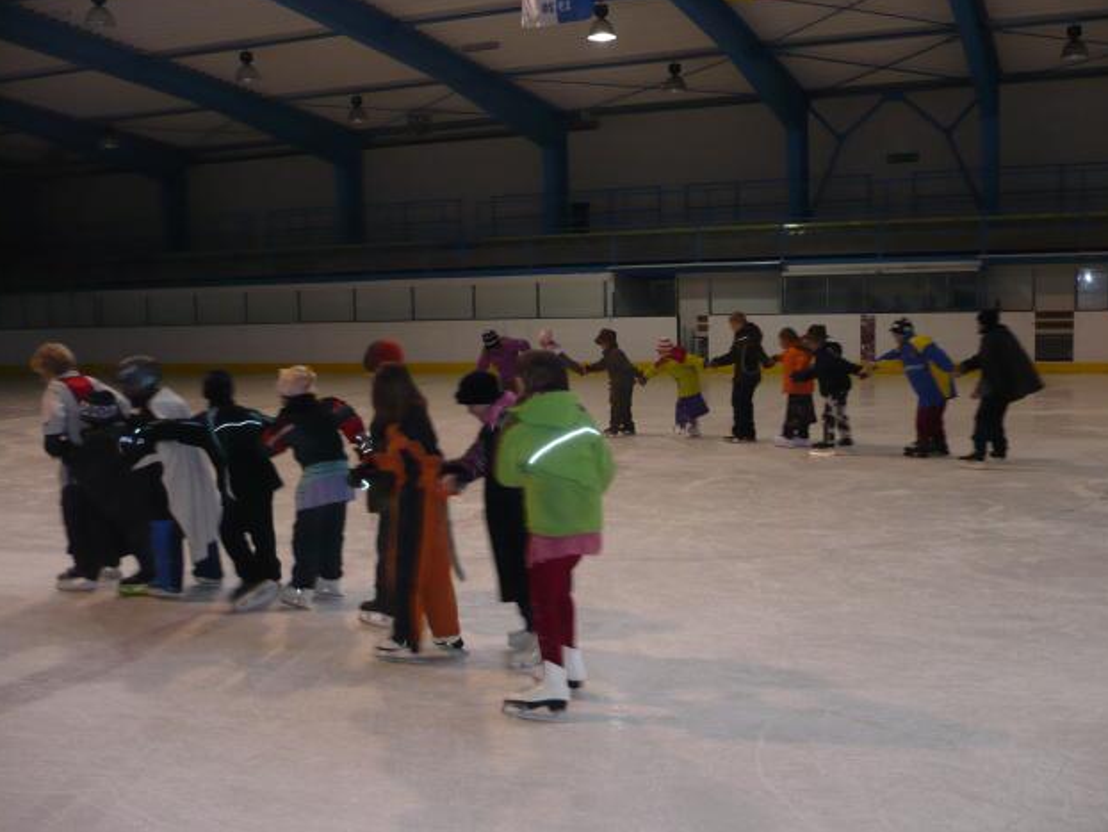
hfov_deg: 51.3
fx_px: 1153
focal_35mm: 36
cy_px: 406
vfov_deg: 39.7
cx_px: 561
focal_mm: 5.8
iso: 200
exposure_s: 1/30
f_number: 2.8
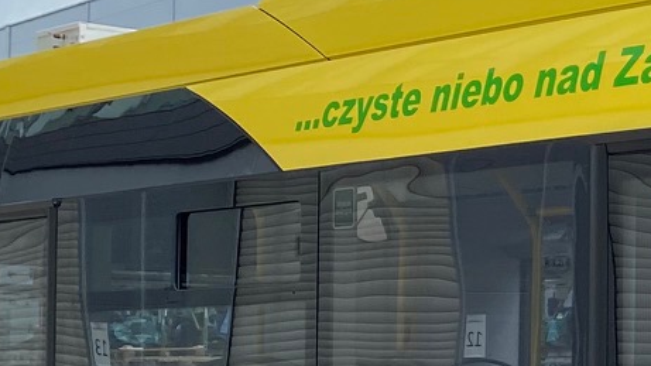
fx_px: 2140
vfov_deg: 9.7
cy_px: 358
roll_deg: -0.1
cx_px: 1185
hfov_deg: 15.0
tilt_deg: -0.7
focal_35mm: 124
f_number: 1.8
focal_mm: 4.25
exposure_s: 1/1377
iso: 32
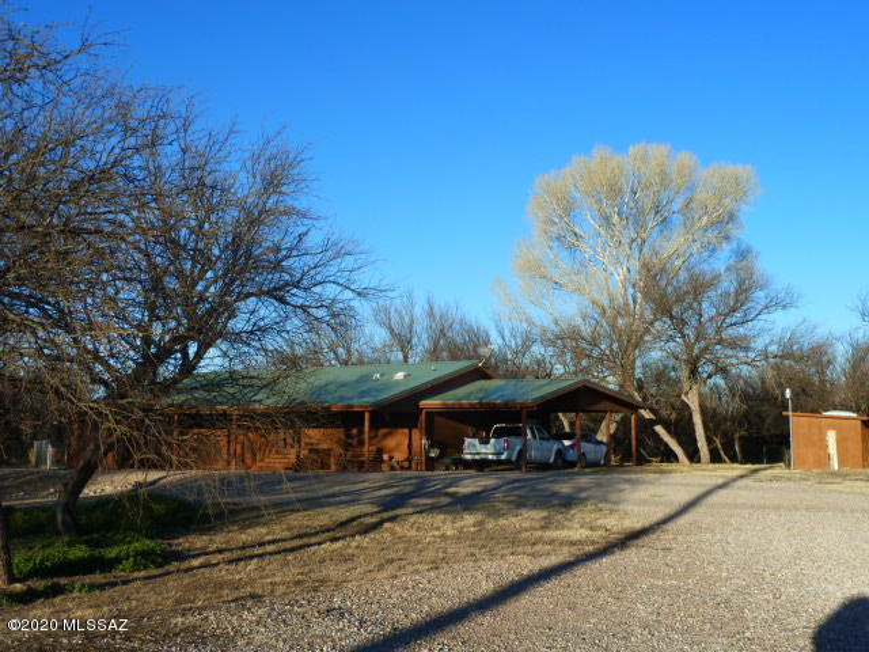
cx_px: 434
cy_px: 326
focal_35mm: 37
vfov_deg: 38.7
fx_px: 929
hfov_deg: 50.1
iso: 80
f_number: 4
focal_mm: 6.1
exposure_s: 1/400
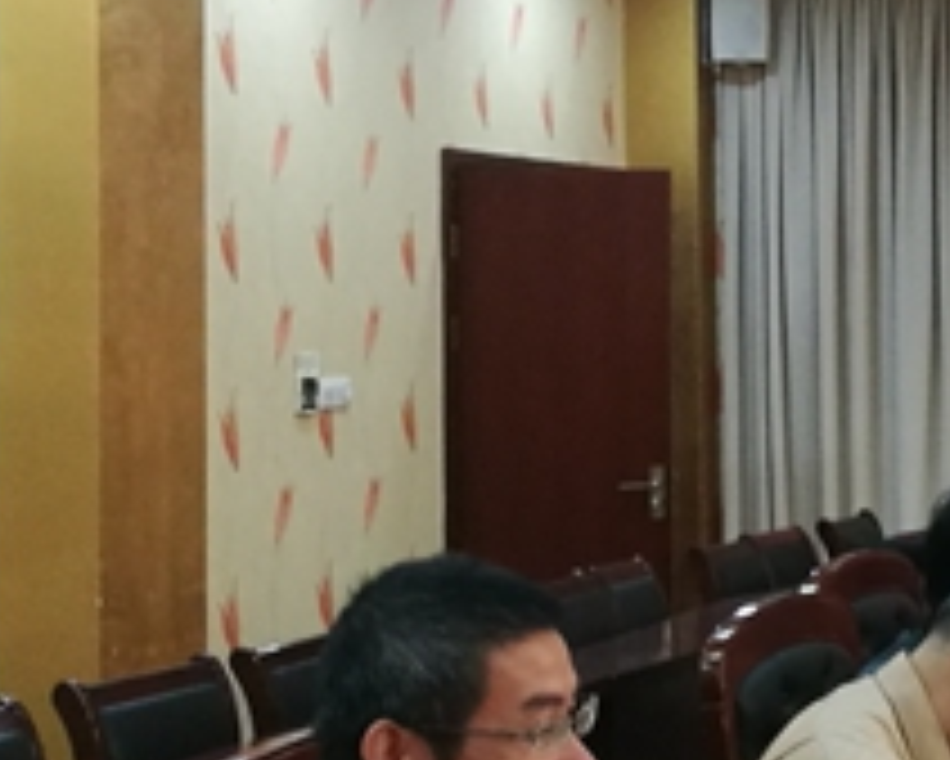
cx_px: 1706
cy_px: 243
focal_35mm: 100
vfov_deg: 15.4
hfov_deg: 16.2
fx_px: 2813
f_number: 2.2
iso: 200
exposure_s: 1/33.3
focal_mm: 4.5
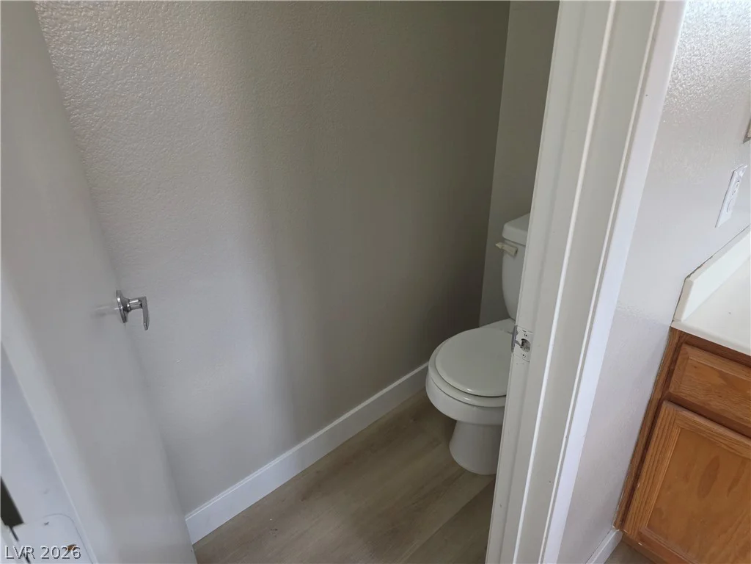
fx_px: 499
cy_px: 282
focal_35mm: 23
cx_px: 376
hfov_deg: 73.9
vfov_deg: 58.9
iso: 500
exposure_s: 1/120
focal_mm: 6.25
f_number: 1.7
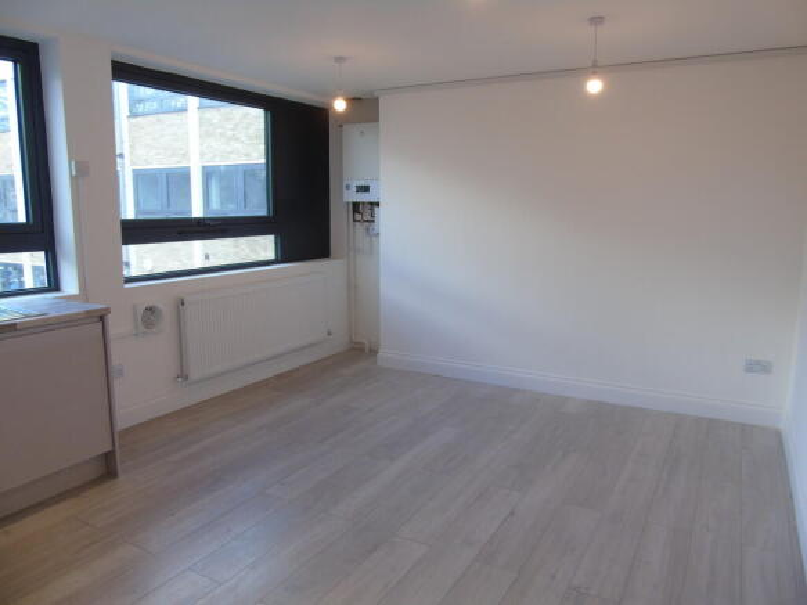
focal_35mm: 25
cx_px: 404
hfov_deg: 69.4
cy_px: 302
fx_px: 583
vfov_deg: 54.9
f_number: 3.4
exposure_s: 1/30
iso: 80
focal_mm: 4.4
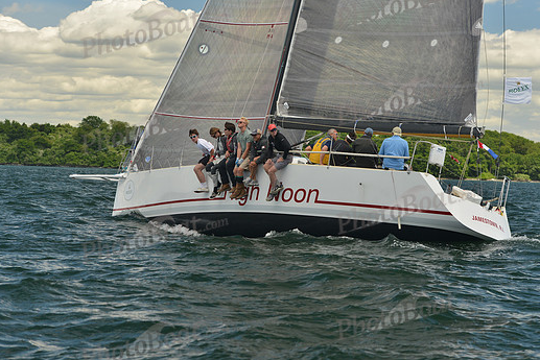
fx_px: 1650
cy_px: 167
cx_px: 283
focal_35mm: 110
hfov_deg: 18.6
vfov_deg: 12.5
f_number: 5
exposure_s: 1/800
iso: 400
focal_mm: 98
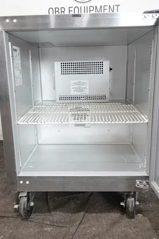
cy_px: 120
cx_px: 80
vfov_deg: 58.7
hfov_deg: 41.1
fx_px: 212
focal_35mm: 32
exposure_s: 1/40
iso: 1000
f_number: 3.5
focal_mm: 12.01
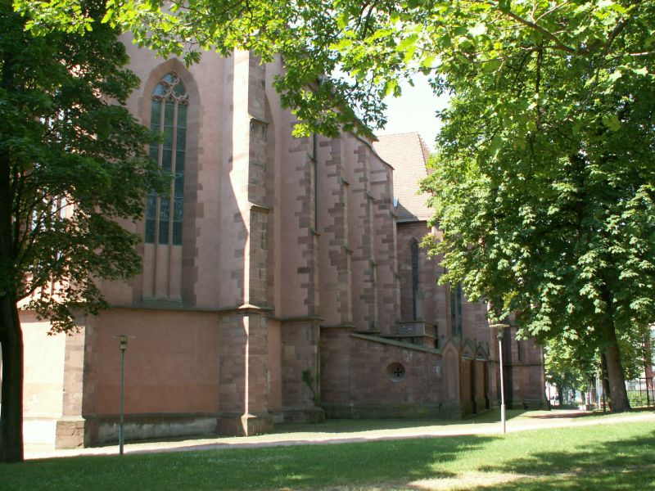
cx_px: 328
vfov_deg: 40.7
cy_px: 246
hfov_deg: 52.6
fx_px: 662
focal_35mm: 35
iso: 50
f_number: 4
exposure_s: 1/100
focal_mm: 5.86
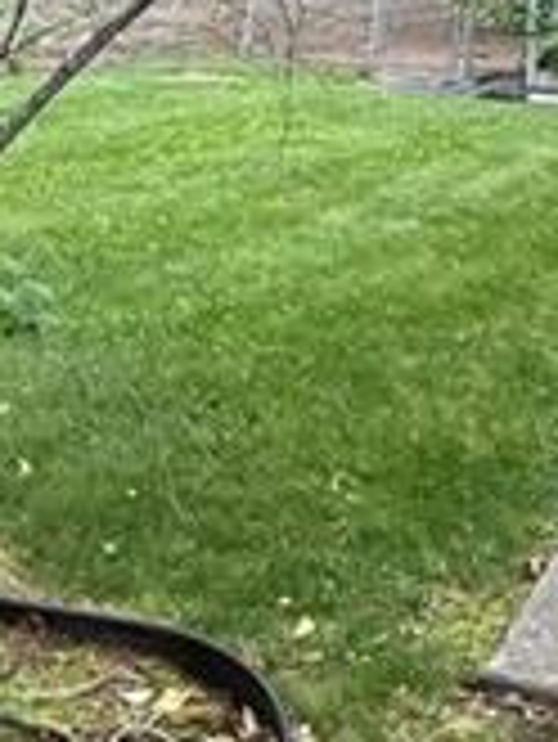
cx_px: 351
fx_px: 1395
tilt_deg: -5.3
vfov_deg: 28.2
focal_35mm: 65
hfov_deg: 22.6
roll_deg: -2.3
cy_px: 22
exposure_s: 1/121
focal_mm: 2.22
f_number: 2.2
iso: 250
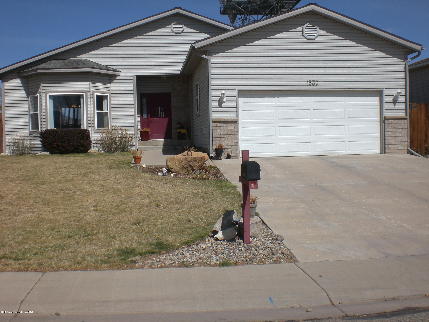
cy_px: 161
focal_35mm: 38
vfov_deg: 37.7
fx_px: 471
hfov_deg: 49.0
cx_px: 214
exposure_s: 1/1000
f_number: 4.4
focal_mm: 6.3
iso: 50
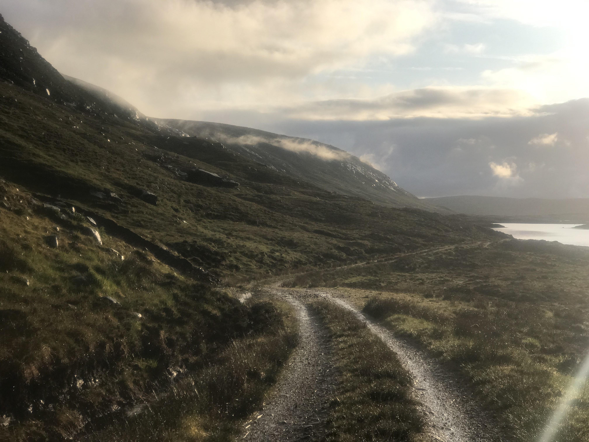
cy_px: 221
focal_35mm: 57
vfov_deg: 25.7
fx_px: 970
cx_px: 294
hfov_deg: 33.8
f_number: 2.8
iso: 20
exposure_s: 1/921
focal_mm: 6.6
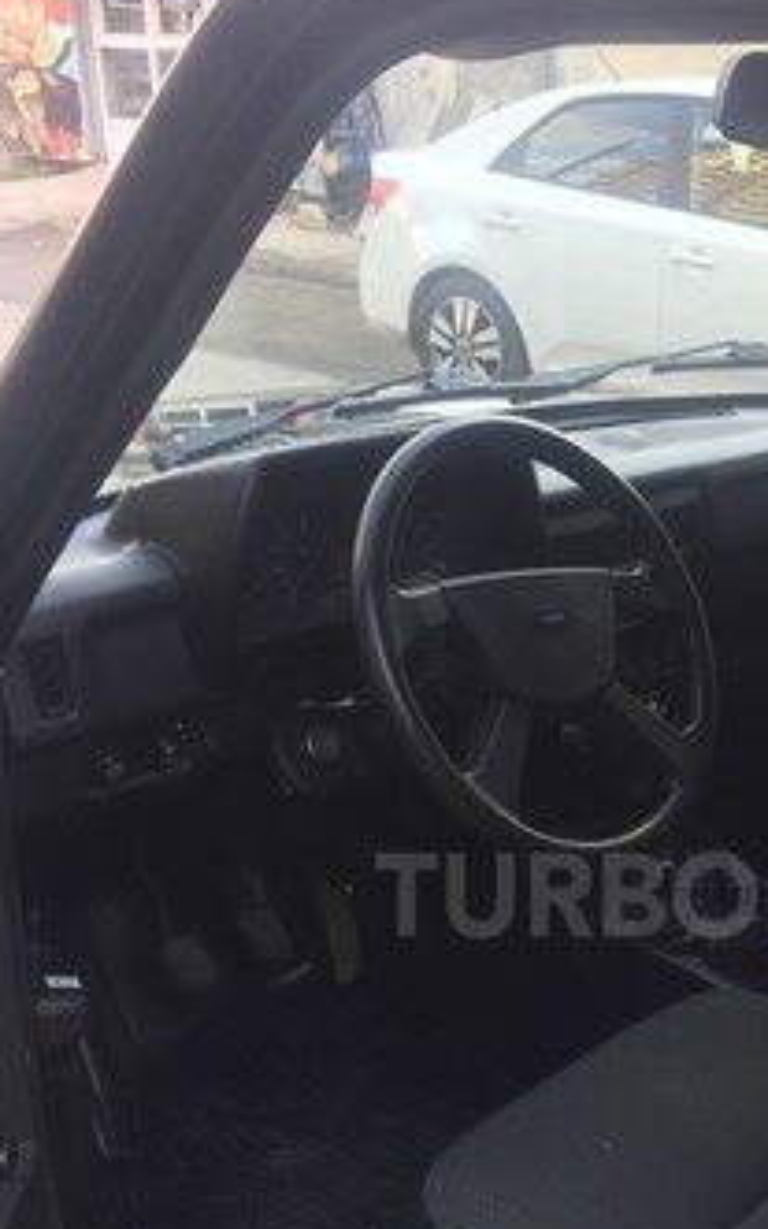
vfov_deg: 42.4
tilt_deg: -27.6
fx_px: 1540
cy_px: 895
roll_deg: -0.5
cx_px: 660
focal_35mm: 46
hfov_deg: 27.2
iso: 32
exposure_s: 1/50
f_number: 2.2
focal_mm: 4.15
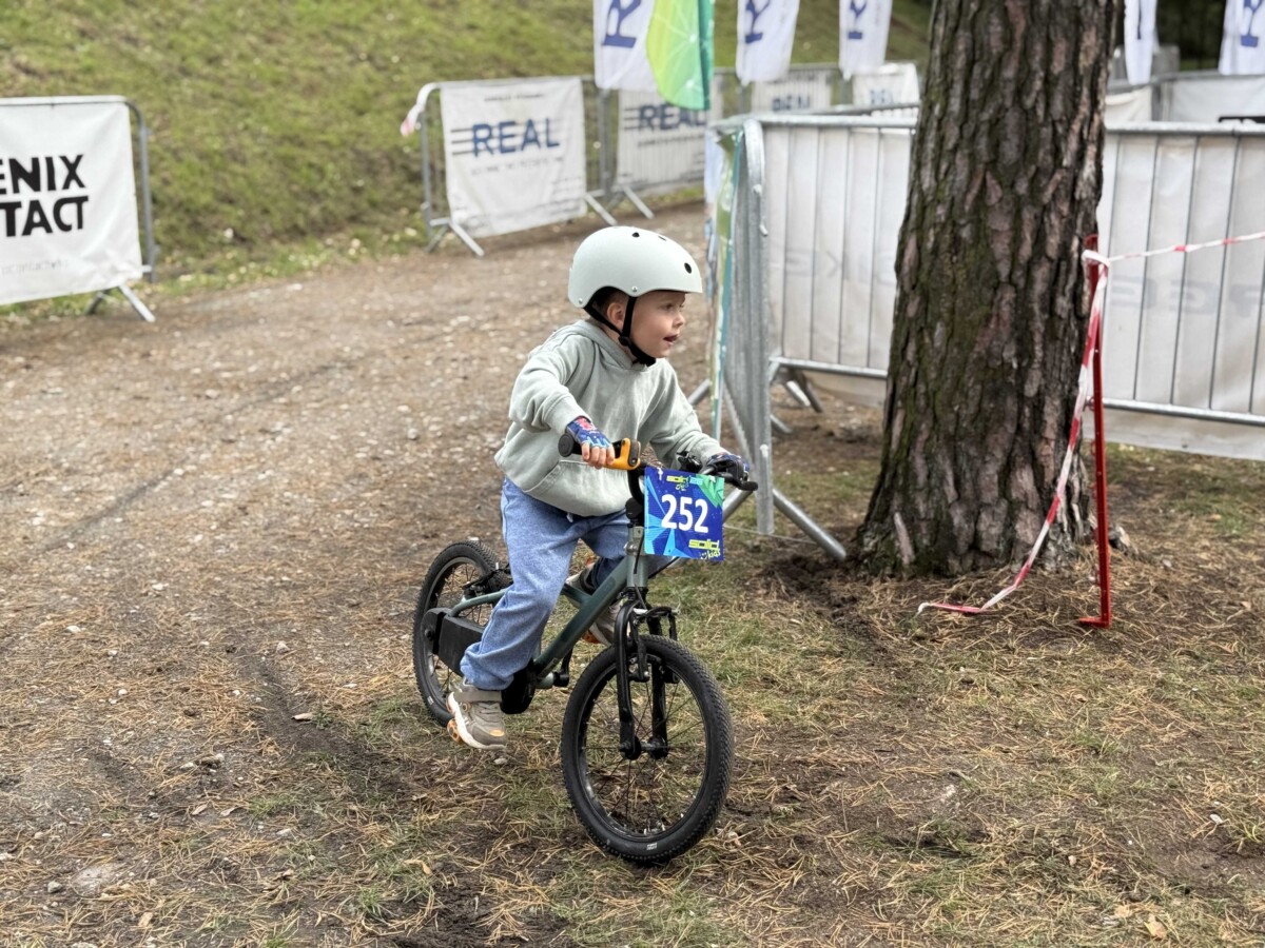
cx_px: 632
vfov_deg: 30.3
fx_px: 1754
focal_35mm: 48
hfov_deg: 39.7
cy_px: 474
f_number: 1.78
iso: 64
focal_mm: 6.76
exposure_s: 1/975
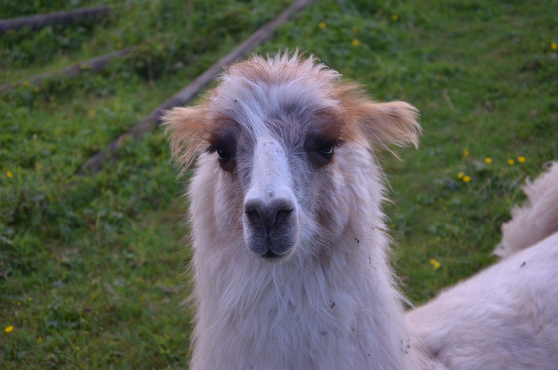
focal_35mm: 87
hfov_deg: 23.4
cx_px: 279
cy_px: 185
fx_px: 1346
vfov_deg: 15.6
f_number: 5
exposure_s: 1/125
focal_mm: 58
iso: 250
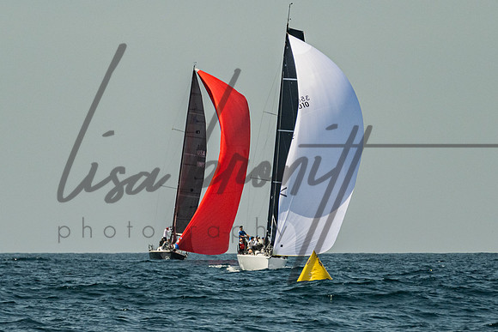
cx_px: 208
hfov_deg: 4.4
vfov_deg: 2.9
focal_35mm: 474
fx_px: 6551
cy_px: 67
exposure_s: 1/1600
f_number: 6.3
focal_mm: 200
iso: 320
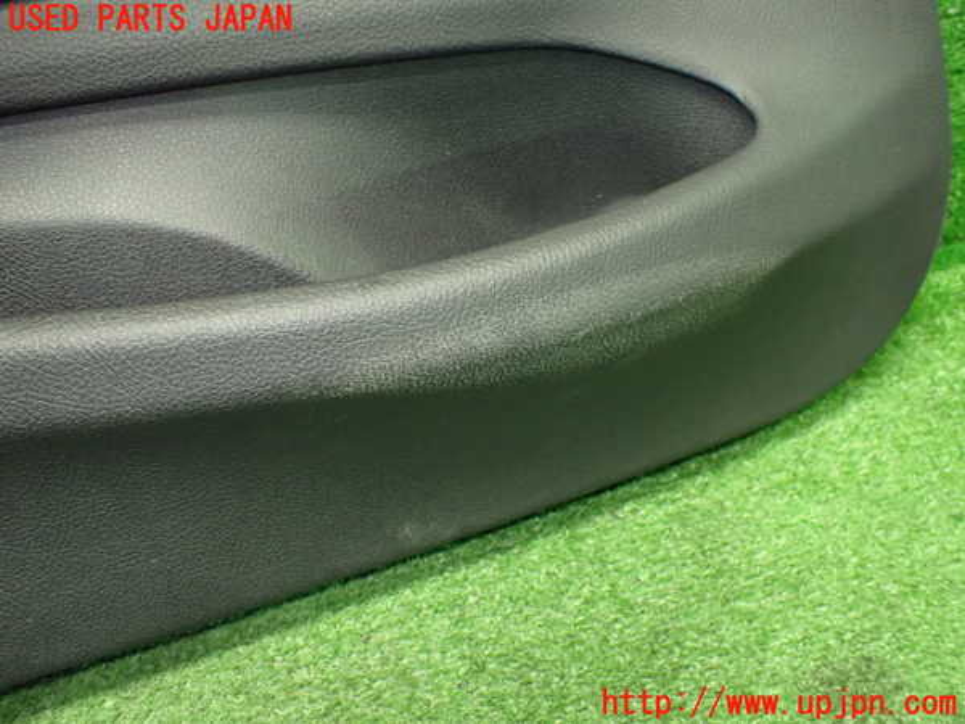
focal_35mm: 30
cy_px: 362
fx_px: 836
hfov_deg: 60.0
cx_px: 482
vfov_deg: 46.8
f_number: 2.3
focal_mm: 5.4
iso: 800
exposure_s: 1/50
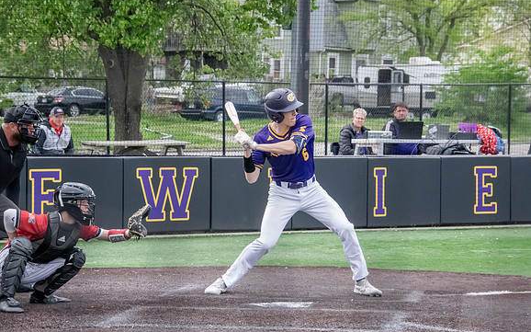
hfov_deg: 15.8
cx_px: 266
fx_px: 1910
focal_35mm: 132
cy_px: 173
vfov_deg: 9.9
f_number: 5
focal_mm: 86
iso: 5000
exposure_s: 1/1600
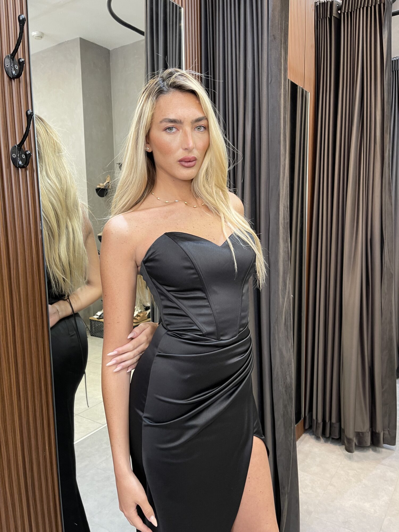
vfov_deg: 69.4
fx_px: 384
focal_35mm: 25
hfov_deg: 54.9
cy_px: 266
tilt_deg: -6.8
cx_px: 200
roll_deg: +1.5
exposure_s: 1/50
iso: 64
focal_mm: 5.1
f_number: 1.6
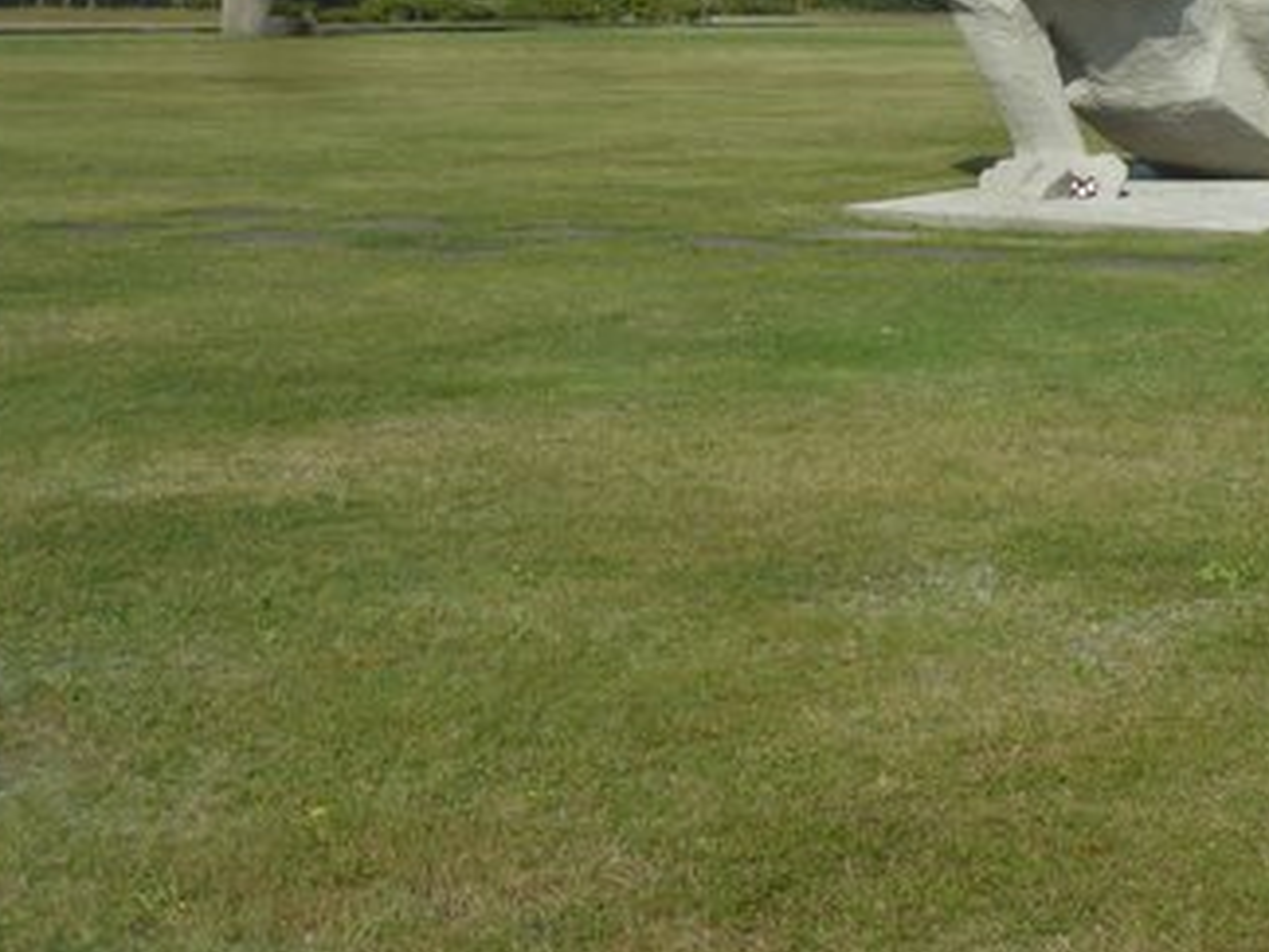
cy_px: 43
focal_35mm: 79
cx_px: 1195
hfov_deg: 23.9
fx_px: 2896
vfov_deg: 18.3
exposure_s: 1/500
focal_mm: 6.5
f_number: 5
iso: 80
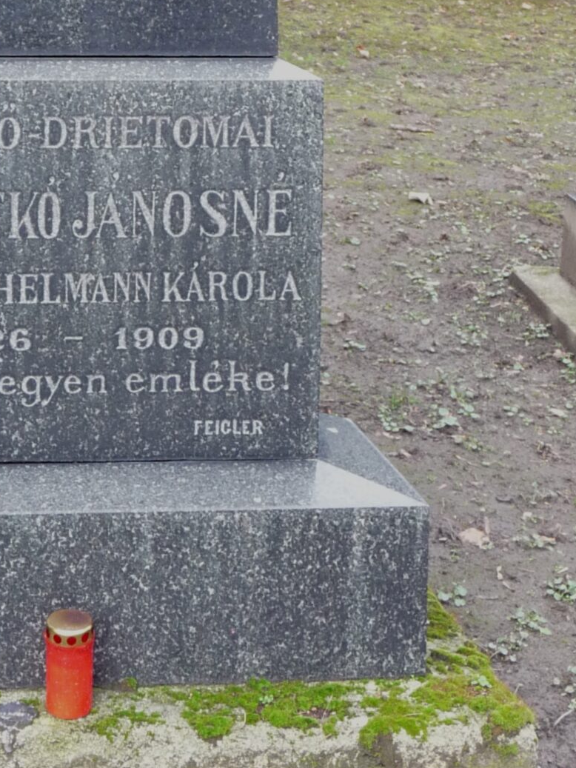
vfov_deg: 23.7
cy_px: 4
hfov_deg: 18.4
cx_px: 84
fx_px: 1752
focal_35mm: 79
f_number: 3
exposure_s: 1/30
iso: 160
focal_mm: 5.8
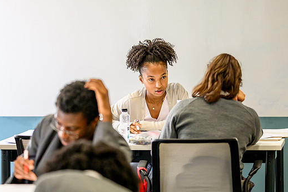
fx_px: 1153
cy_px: 101
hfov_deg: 14.2
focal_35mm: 144
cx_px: 147
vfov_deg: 9.5
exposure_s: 1/400
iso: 450
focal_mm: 85
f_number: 1.8
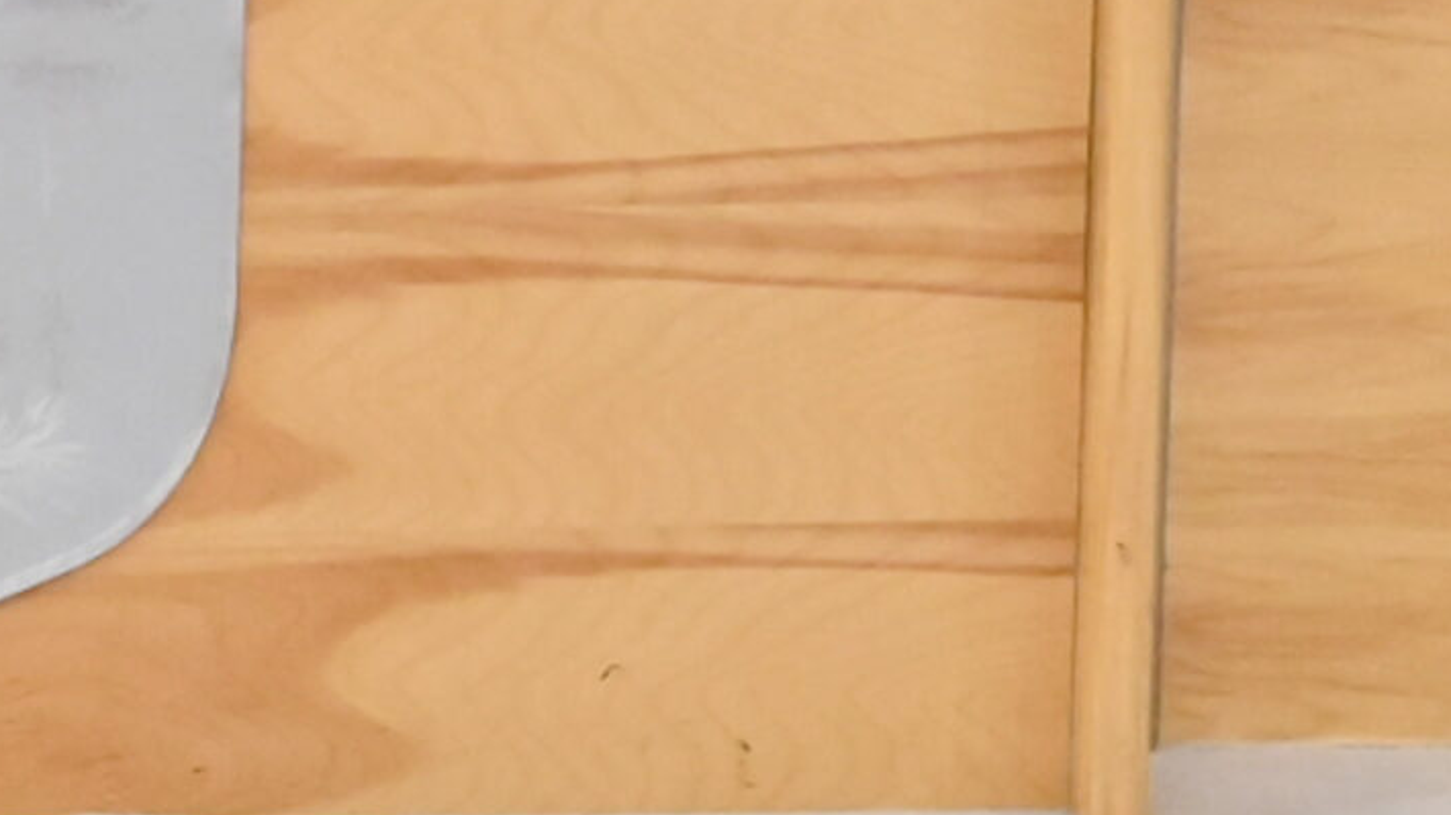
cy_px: -838
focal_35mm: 536
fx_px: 20618
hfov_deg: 4.0
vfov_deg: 2.3
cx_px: -454
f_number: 5.6
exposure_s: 1/250
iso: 6400
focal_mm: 95
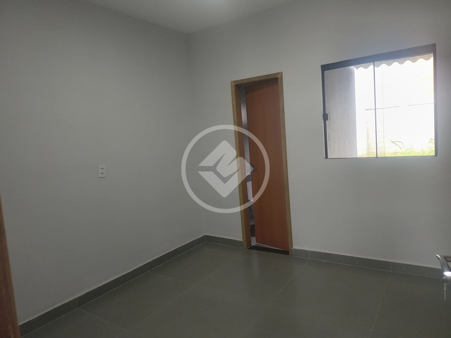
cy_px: 169
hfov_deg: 71.6
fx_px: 313
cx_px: 226
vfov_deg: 56.8
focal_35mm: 24
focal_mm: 5.56
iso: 205
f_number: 1.8
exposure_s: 1/100
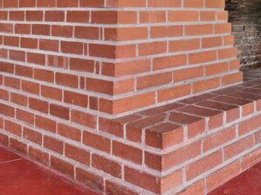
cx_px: 278
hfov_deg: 34.9
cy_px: 15
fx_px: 361
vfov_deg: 28.8
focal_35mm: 48
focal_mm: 19
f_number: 7.1
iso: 50
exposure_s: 1/10
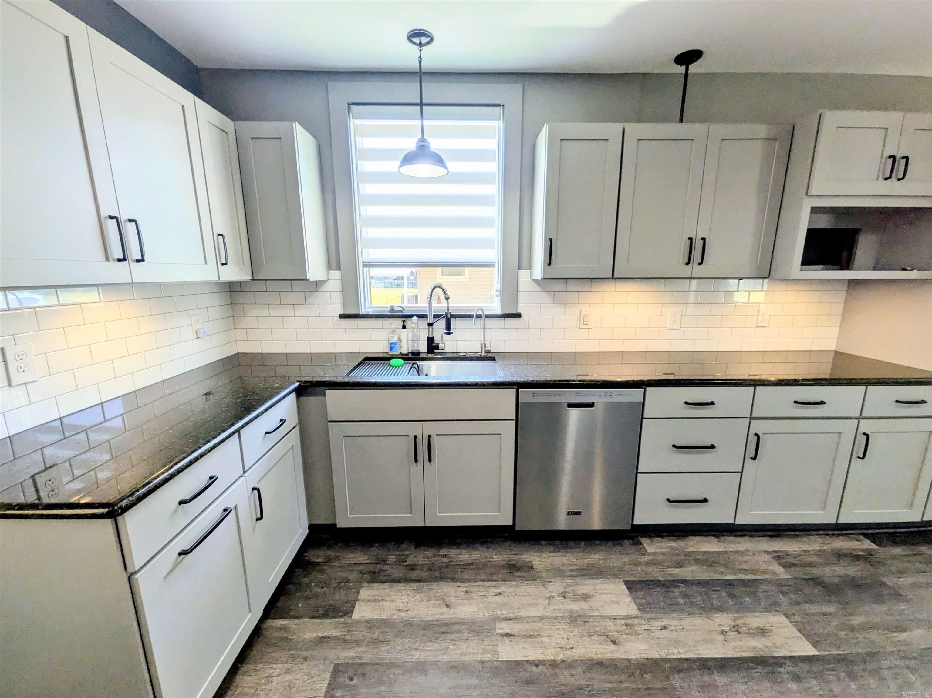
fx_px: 377
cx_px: 466
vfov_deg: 85.7
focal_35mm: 14
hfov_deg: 102.1
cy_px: 349
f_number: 2.2
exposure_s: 1/155
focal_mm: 1.85
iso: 46
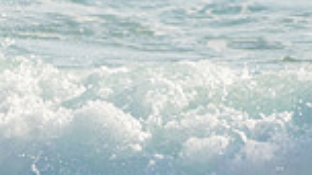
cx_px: -232
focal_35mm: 2002
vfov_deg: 0.6
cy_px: 209
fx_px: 16539
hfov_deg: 1.1
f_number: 5.6
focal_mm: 500
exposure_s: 1/2000
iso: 160
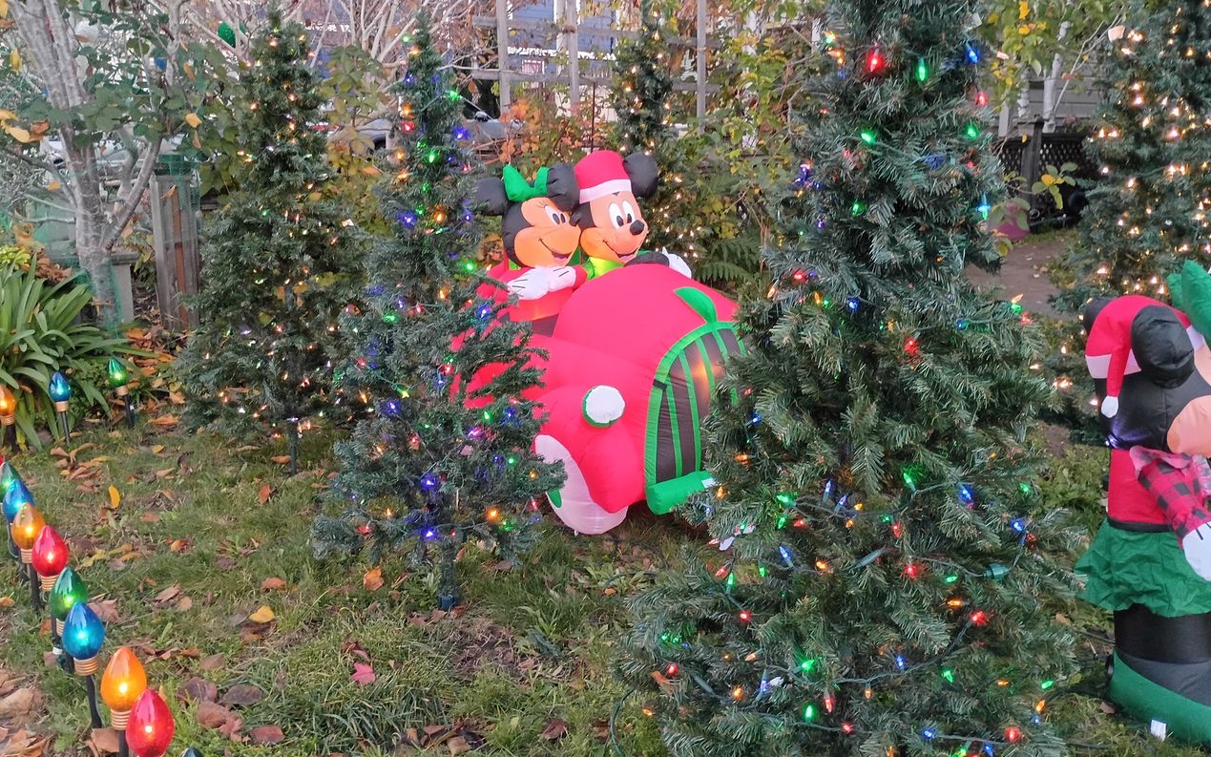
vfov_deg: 40.6
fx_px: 1023
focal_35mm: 31
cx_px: 602
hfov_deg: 61.2
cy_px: 345
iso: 778
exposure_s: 1/30
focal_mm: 4.27
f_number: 1.8
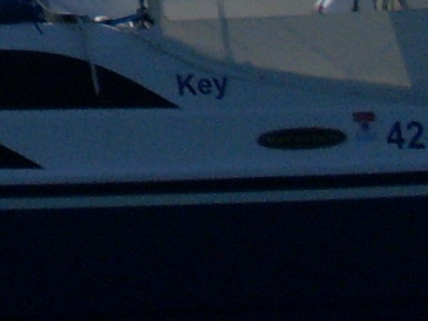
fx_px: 3216
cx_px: -454
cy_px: -539
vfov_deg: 5.5
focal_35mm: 260
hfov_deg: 7.3
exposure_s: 1/750
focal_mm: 6.3
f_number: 7.7
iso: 80
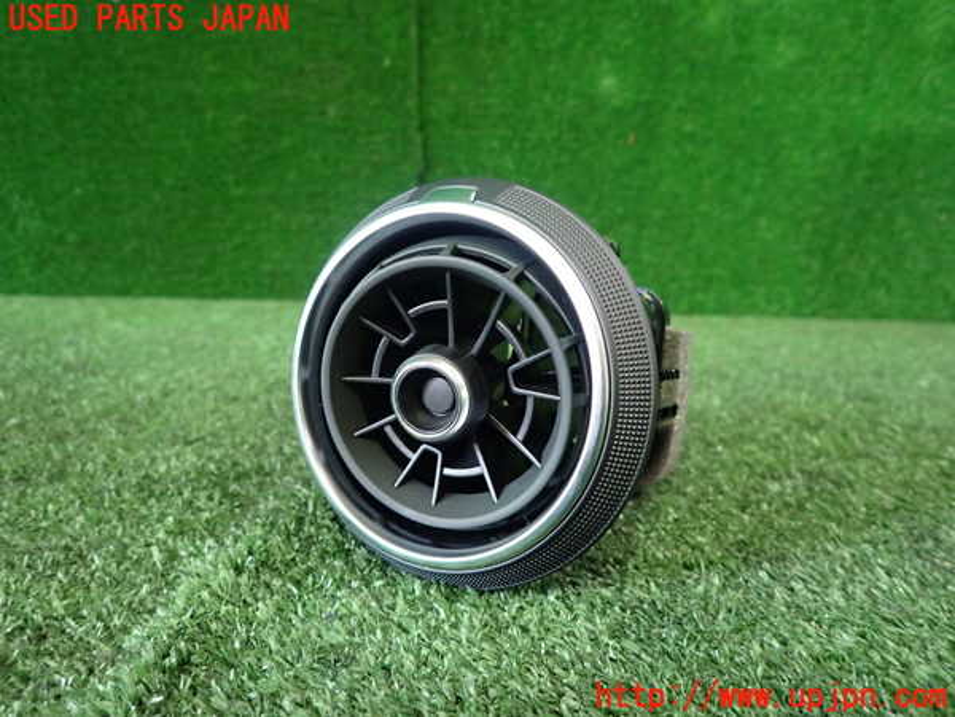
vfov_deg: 54.9
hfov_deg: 69.4
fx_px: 690
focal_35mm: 25
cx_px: 478
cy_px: 358
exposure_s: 1/30
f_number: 2
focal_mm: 4.5
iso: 640
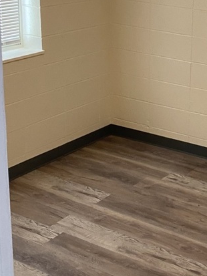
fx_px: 542
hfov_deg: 20.8
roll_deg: -2.5
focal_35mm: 68
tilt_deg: -14.1
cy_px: 85
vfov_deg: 28.3
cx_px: 215
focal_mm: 4.25
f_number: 1.8
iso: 250
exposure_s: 1/60
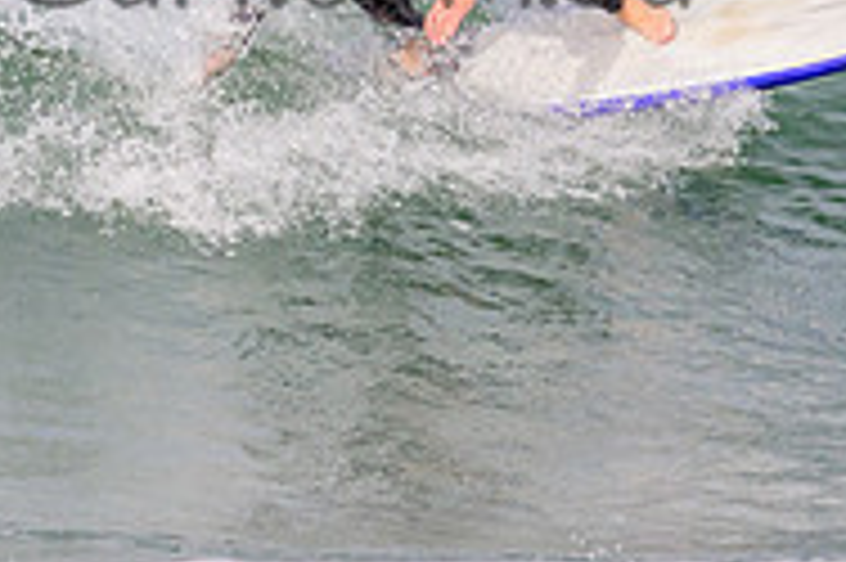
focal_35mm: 2467
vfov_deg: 0.6
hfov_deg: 0.8
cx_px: 216
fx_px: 57923
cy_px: -97
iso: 1400
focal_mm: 800
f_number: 11
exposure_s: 1/2000
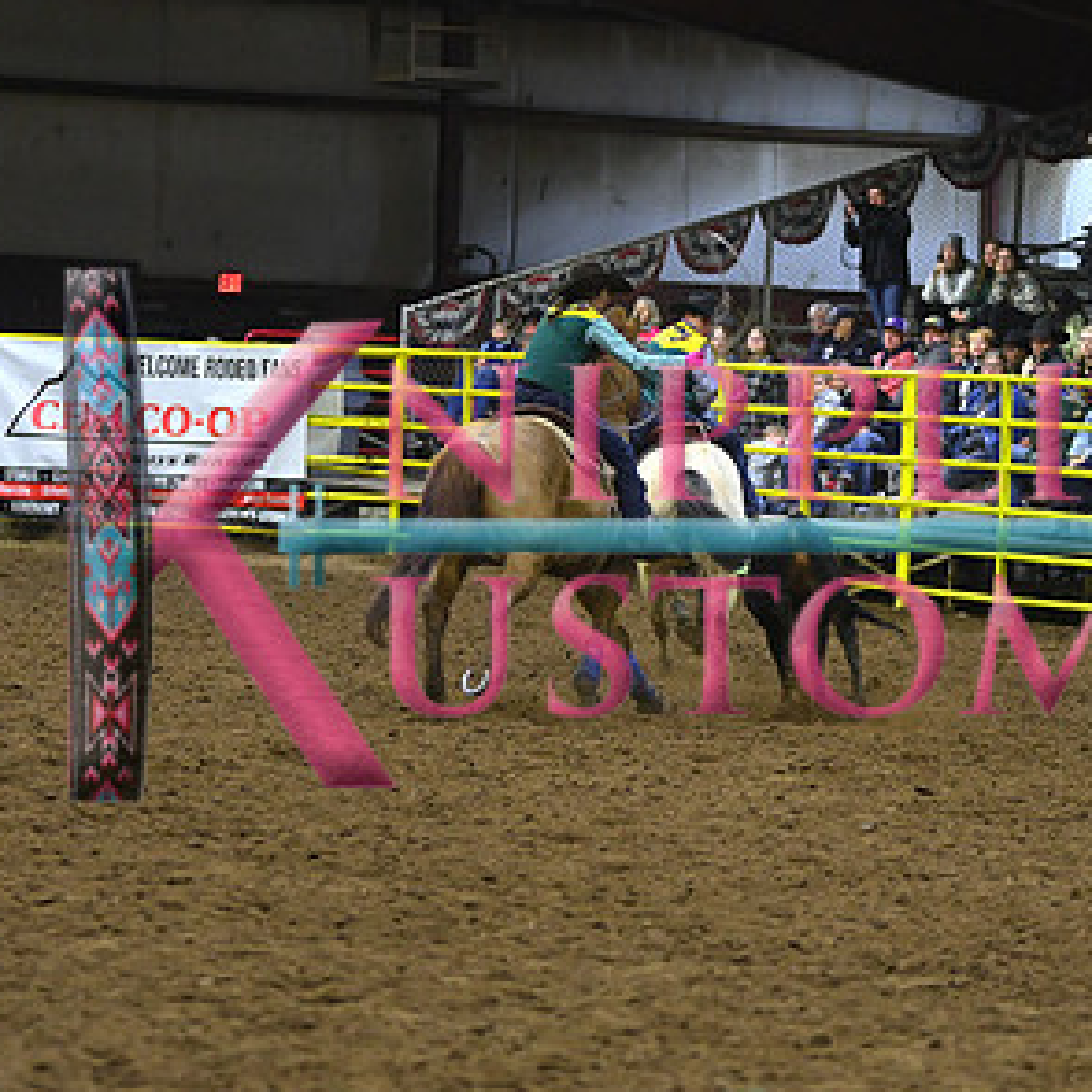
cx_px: 751
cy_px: 531
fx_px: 7281
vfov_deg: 8.6
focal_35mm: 204
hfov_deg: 8.6
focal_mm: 122
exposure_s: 1/400
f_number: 2.8
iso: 6400
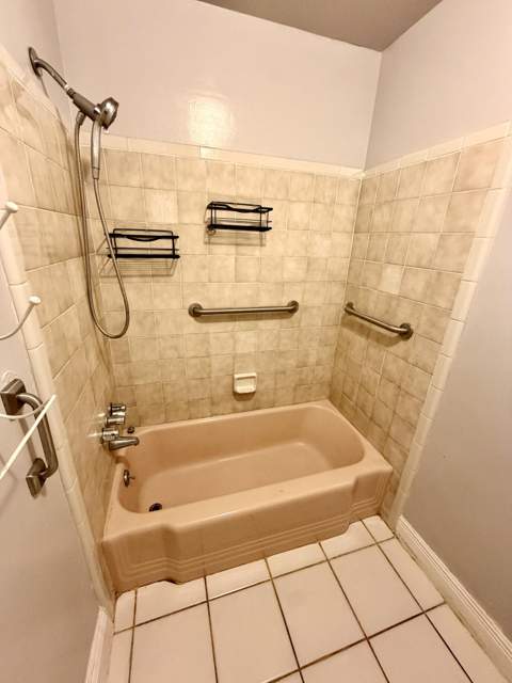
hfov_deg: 85.7
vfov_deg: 102.1
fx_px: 276
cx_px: 256
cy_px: 342
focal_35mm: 14
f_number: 2.2
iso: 500
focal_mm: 2.22
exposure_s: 1/60
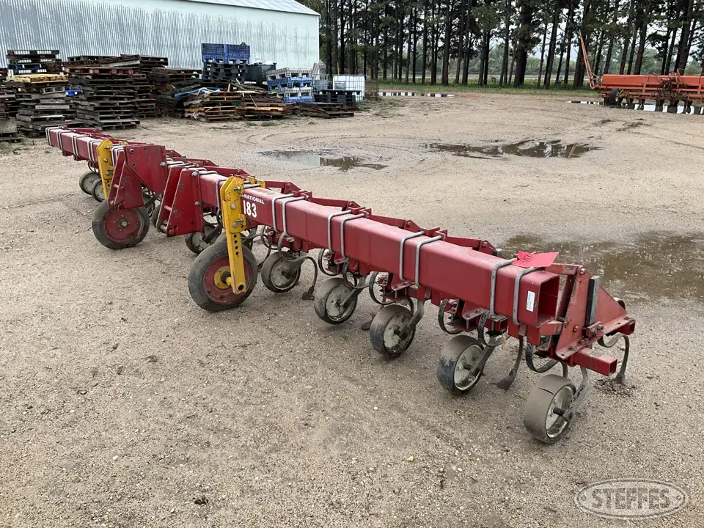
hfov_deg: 61.7
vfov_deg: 48.2
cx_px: 352
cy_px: 264
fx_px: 590
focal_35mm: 29
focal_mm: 3
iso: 20
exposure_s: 1/127
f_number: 1.8
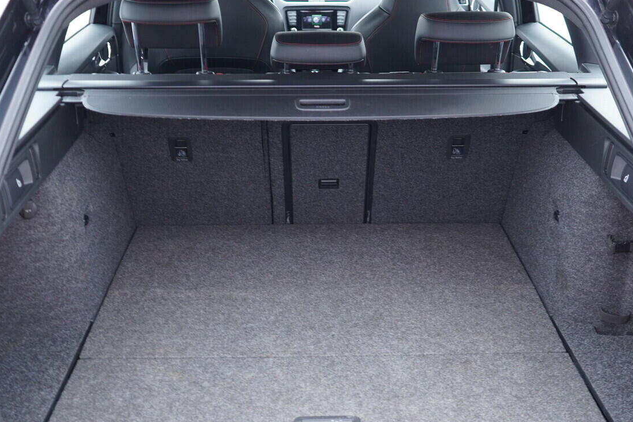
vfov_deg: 28.6
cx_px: 328
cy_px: 227
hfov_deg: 41.9
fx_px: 826
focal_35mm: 47
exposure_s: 1/40
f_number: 2.8
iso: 500
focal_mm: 24
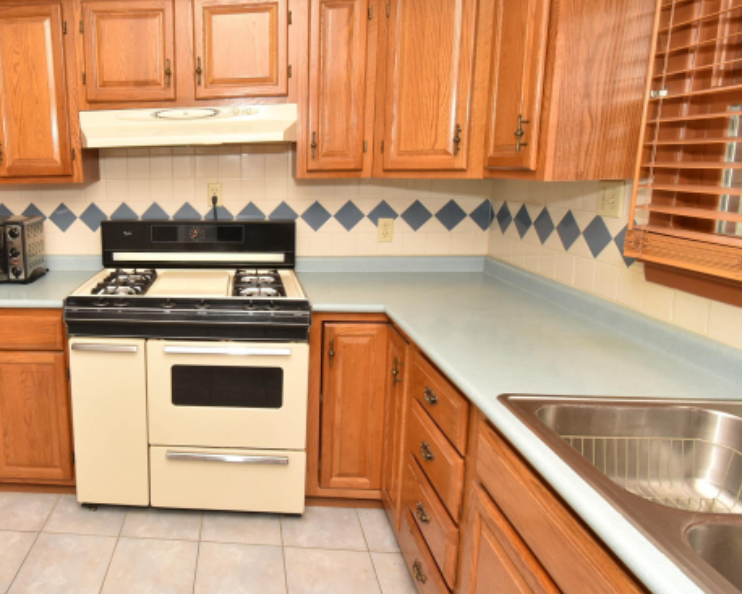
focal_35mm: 23
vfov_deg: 60.8
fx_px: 505
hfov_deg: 68.3
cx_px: 194
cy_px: 262
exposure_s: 1/80
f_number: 9
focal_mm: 10
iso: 400
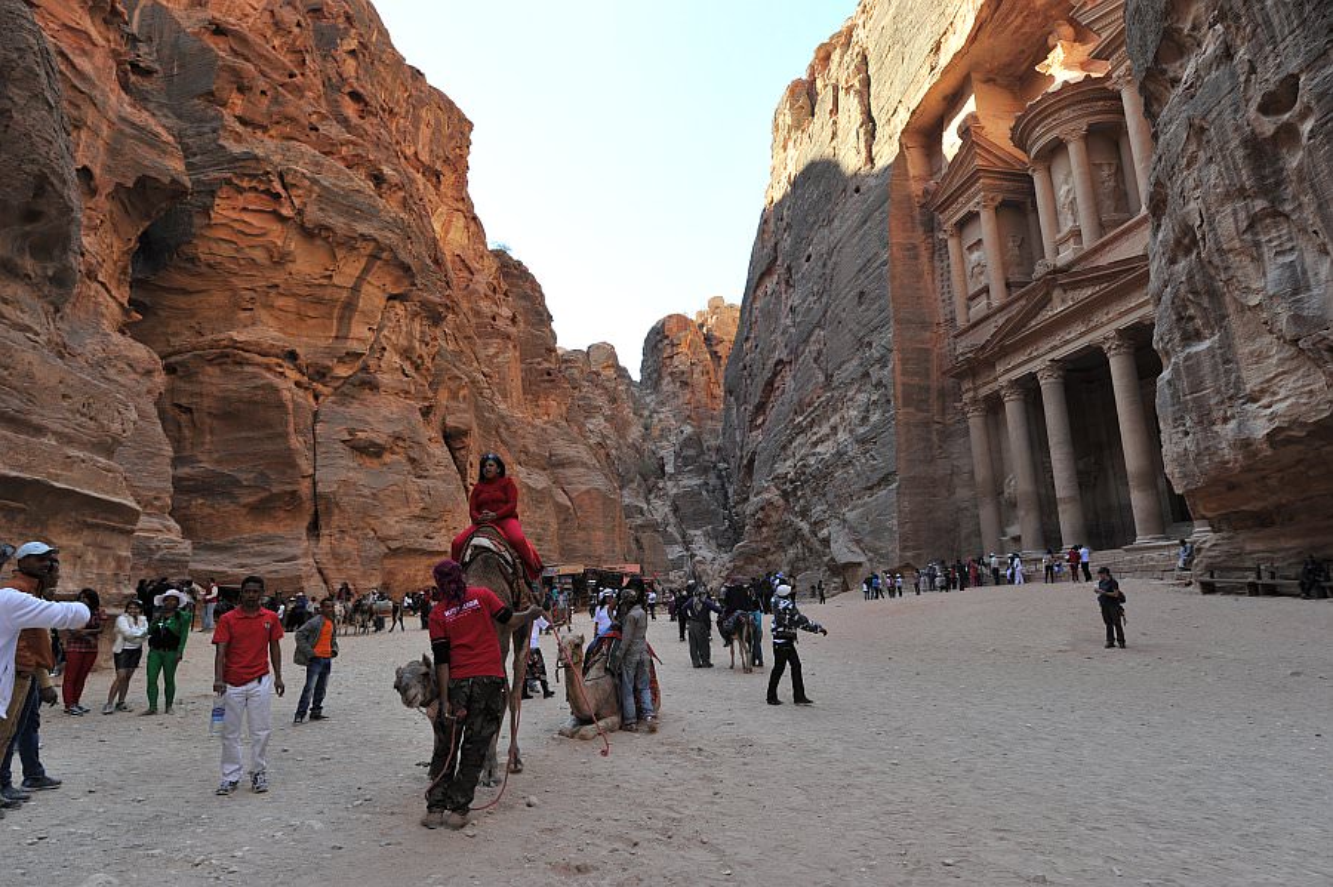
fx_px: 740
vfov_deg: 61.9
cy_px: 444
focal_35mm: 20
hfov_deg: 84.0
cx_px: 666
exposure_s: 1/160
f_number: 6.3
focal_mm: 20
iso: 200
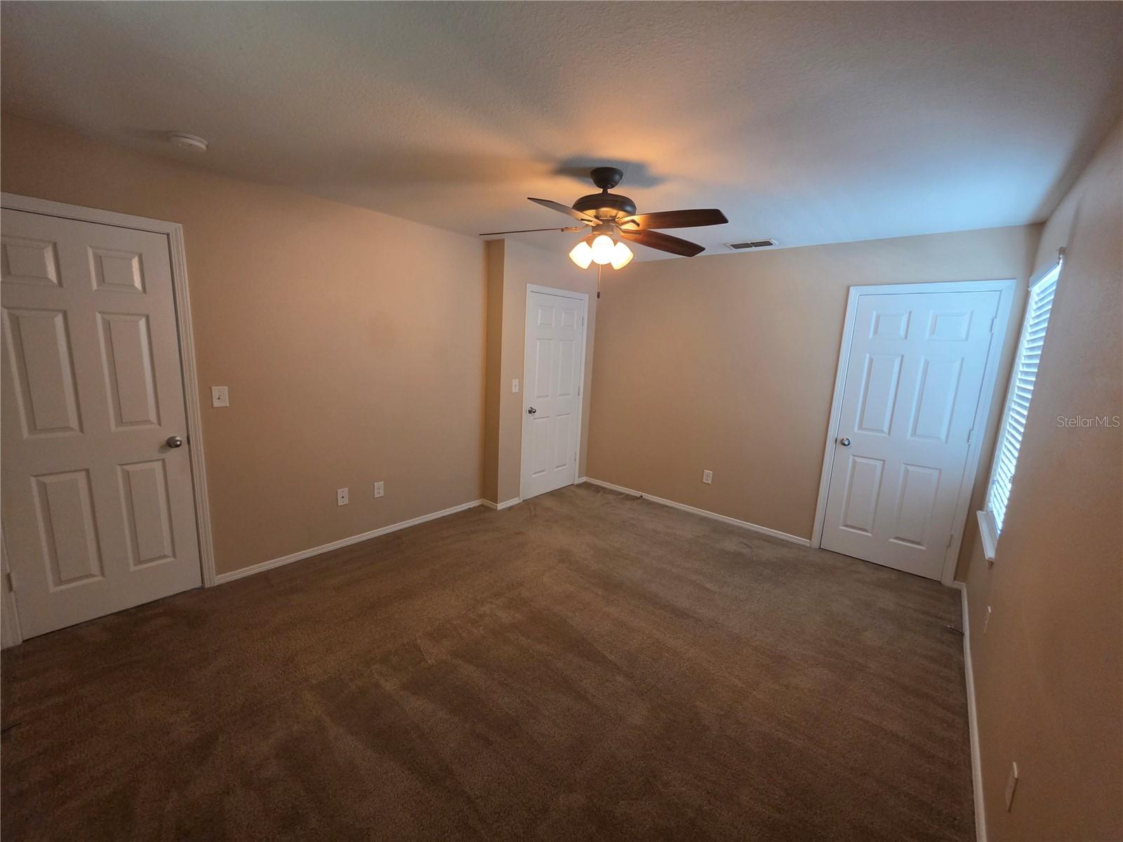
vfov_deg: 89.9
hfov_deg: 106.2
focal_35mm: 13
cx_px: 562
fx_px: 422
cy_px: 421
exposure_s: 1/60
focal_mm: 2.2
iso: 400
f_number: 1.9
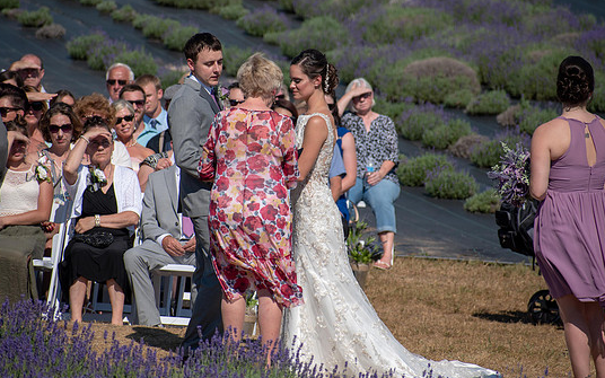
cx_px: 292
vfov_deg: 3.6
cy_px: 177
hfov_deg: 5.8
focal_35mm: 364
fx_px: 6002
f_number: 5.6
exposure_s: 1/2000
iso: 200
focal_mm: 220
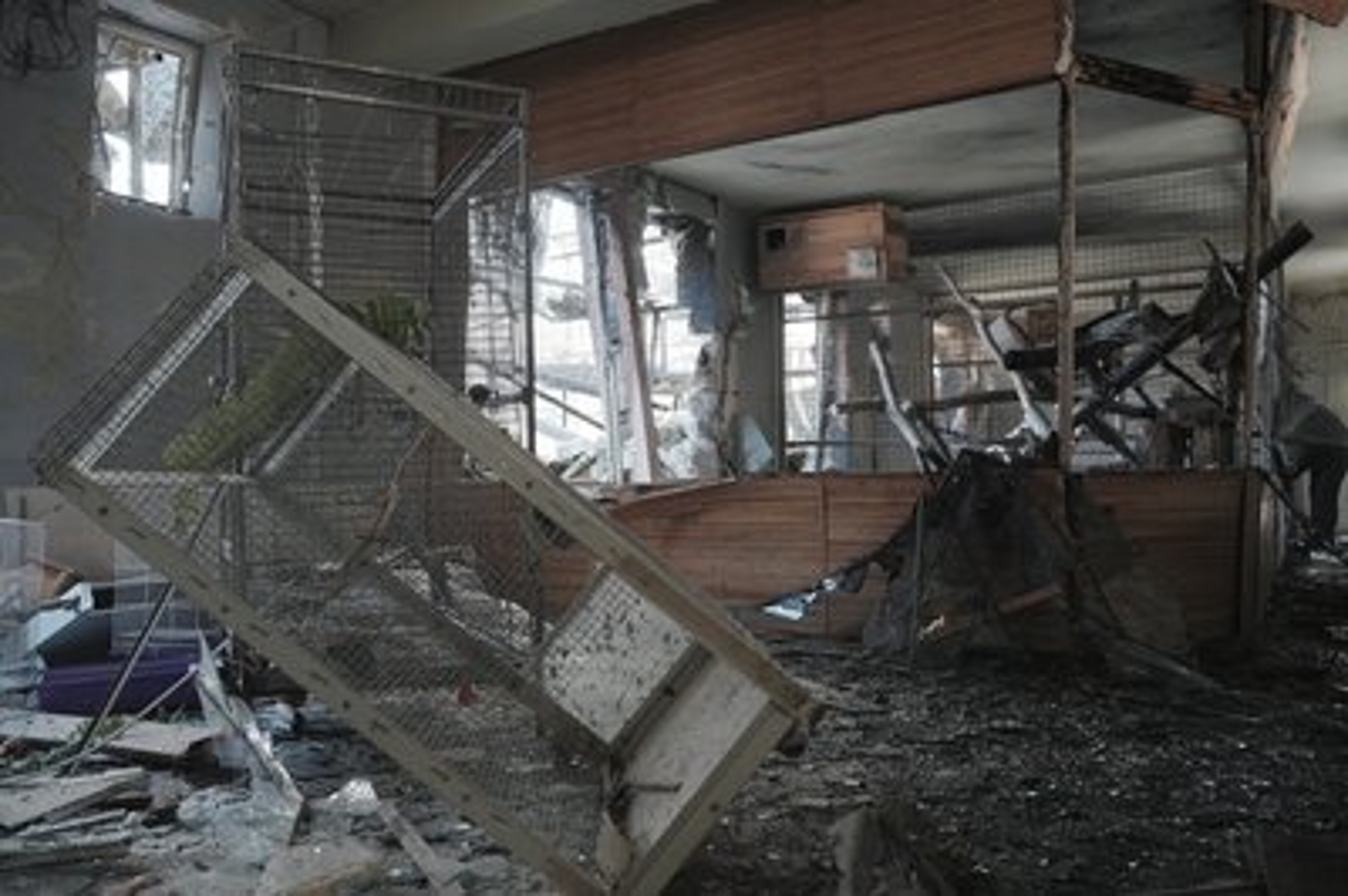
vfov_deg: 46.3
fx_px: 1048
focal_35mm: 28
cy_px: 448
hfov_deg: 65.5
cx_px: 674
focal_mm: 28
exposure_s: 1/100
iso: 1600
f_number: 5.6
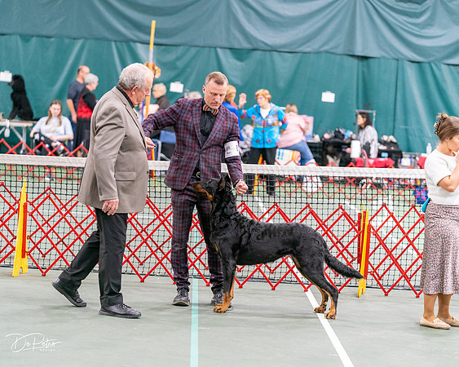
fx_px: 1698
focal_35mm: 125
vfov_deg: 12.3
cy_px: 184
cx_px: 230
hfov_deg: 15.4
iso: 3200
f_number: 2.8
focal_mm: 111
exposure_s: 1/250
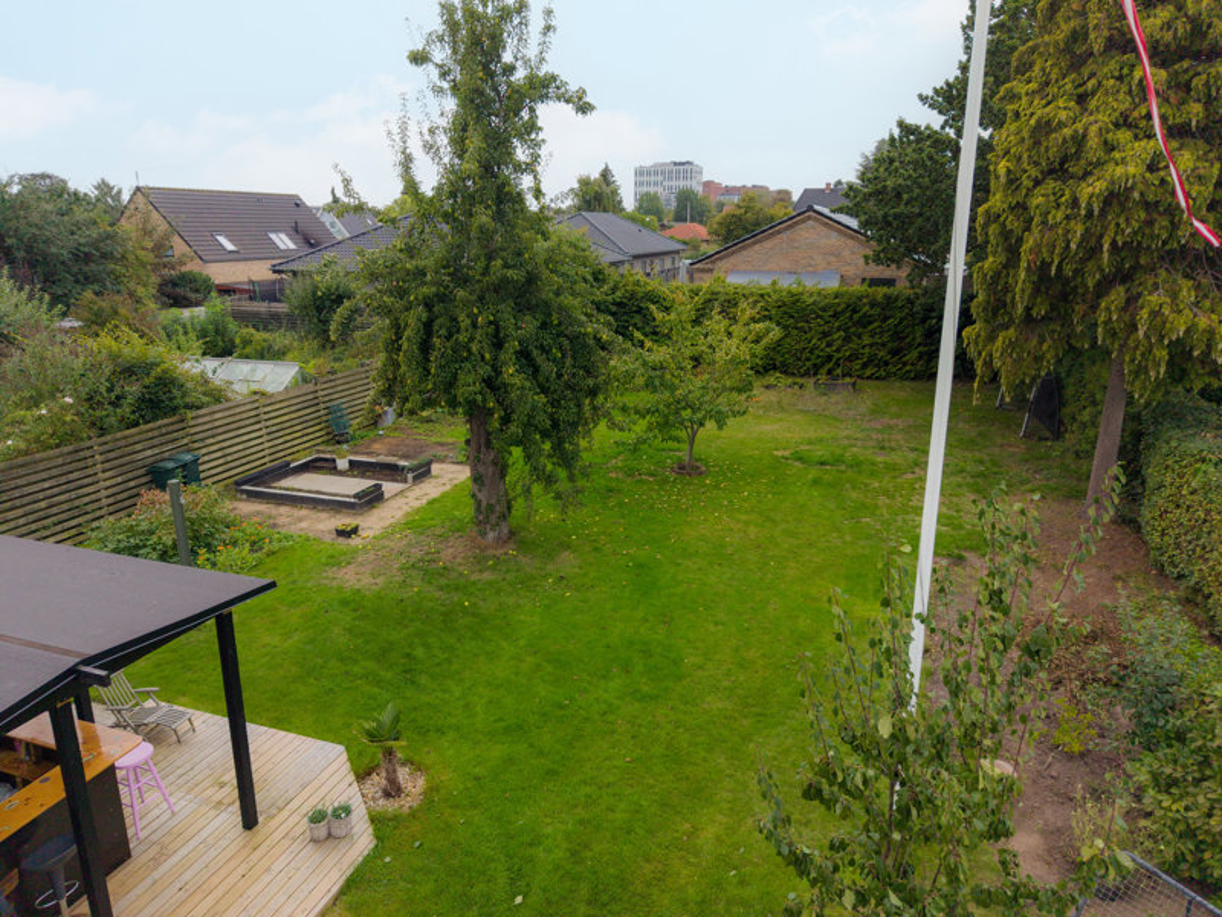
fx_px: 847
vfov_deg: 56.8
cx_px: 611
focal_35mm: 24
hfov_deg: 71.6
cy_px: 458
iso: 290
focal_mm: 8.67
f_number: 1.8
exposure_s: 1/1250
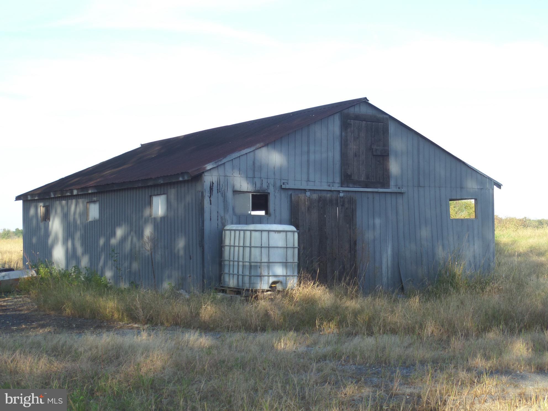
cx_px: 274
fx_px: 982
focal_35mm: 62
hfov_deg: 31.2
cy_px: 206
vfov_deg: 23.7
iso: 100
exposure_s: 1/180
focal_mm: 10.2
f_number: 4
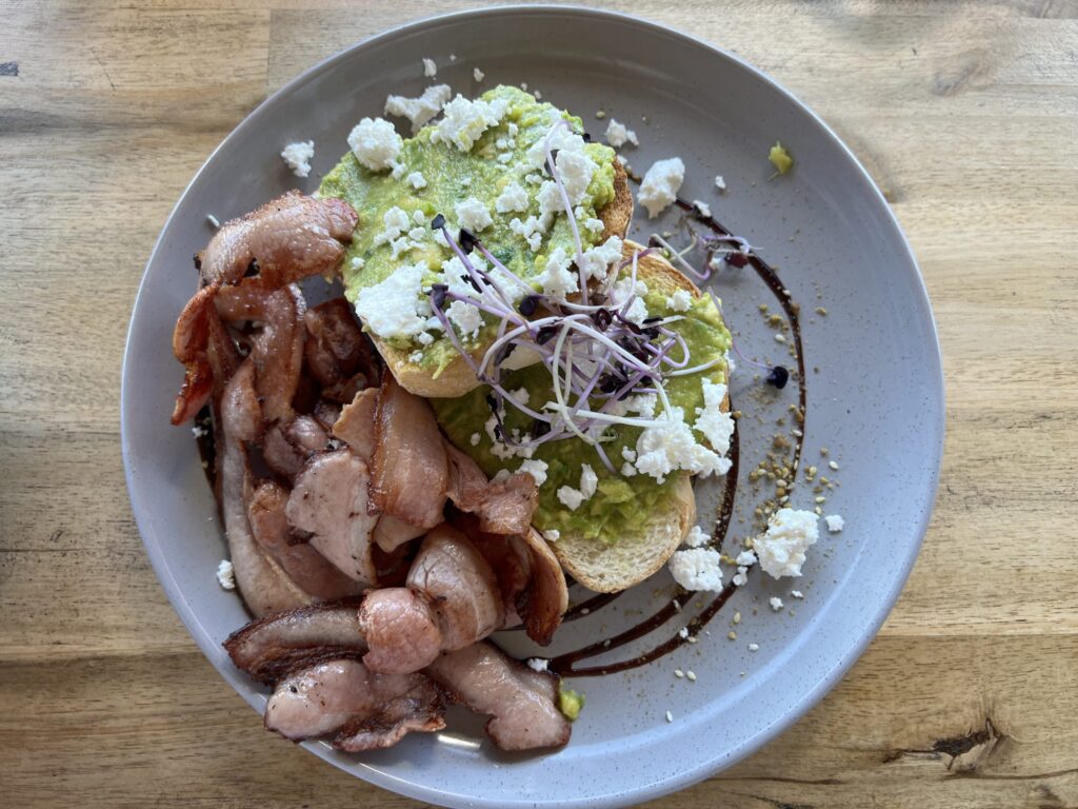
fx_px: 810
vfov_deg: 53.1
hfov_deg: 67.3
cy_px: 404
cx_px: 539
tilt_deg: -80.8
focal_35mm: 26
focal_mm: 5.7
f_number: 1.5
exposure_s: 1/136
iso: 32
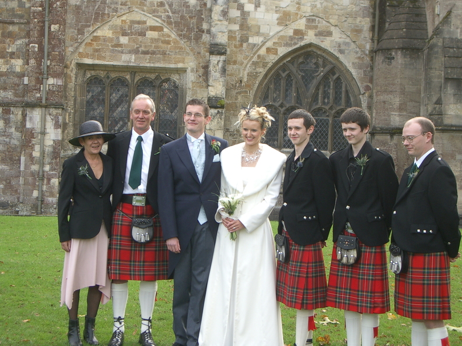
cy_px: 173
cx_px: 231
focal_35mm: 74
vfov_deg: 19.9
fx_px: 988
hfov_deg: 26.3
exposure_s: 1/125
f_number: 3.9
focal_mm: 12.2
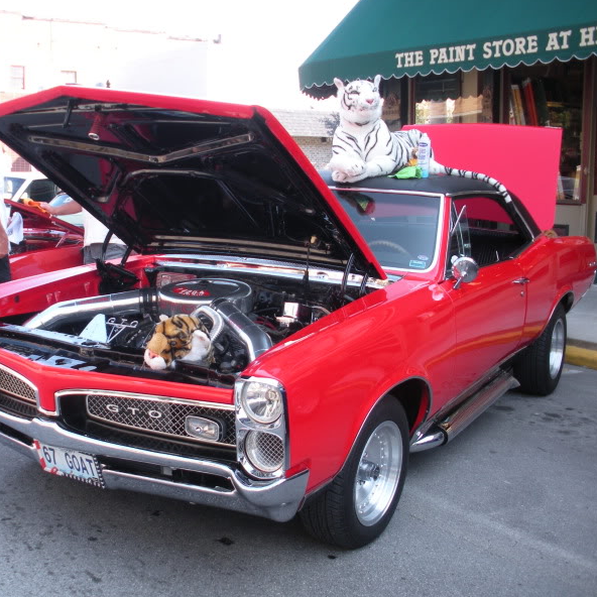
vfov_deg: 39.2
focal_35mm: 43
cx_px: 247
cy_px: 296
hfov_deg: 39.0
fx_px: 839
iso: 64
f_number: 3.5
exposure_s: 1/66.2
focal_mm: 6.3
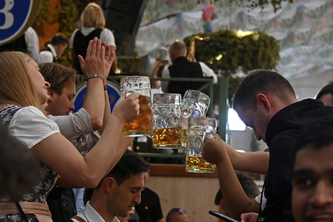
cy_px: 111
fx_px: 999
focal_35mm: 108
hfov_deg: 18.9
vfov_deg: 12.7
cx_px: 166
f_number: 5.6
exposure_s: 1/500
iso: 5000
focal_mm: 72
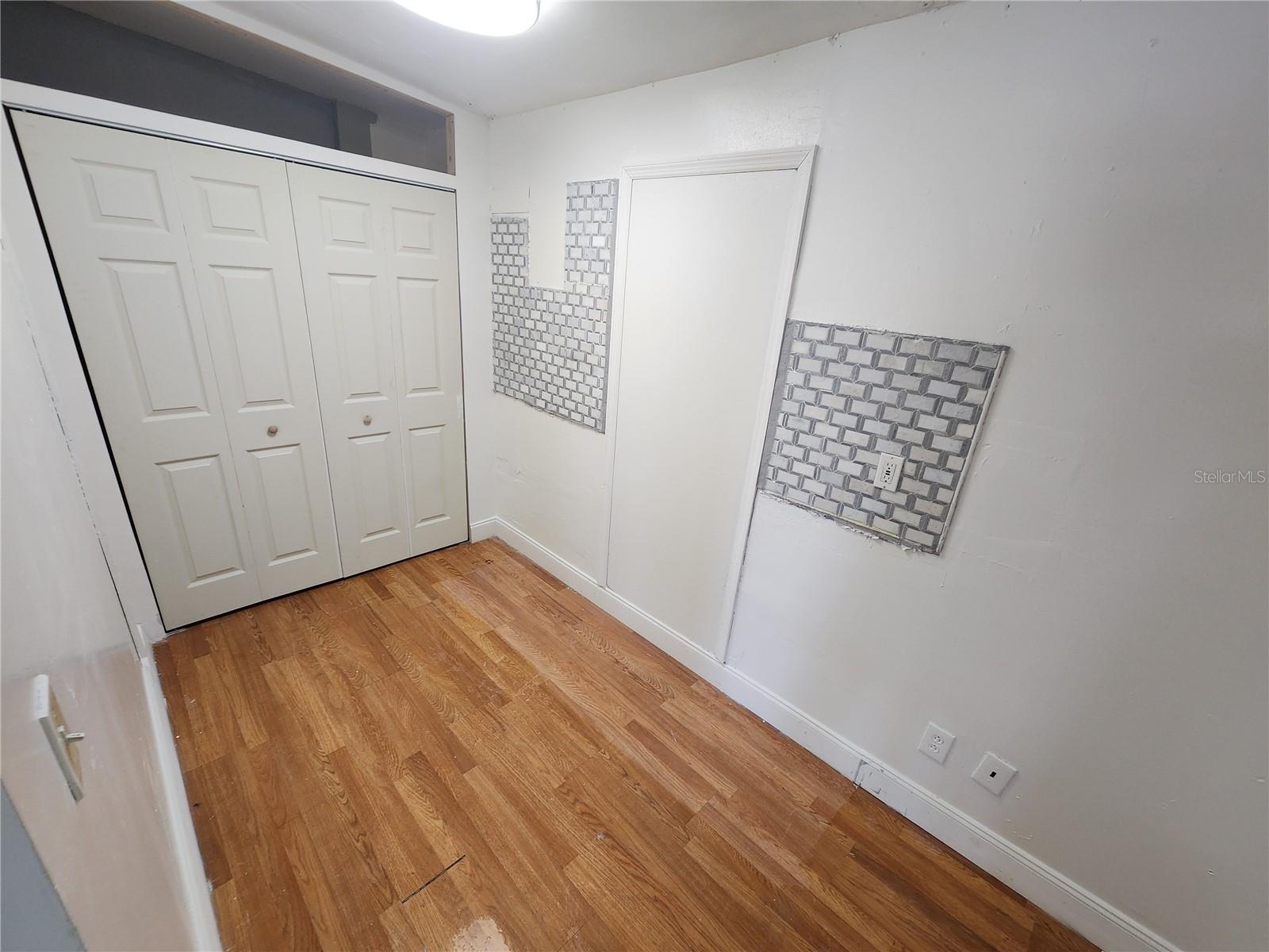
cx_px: 634
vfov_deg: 89.9
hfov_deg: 106.2
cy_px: 476
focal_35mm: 13
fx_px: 477
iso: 200
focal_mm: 2.2
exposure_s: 1/60
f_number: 2.2
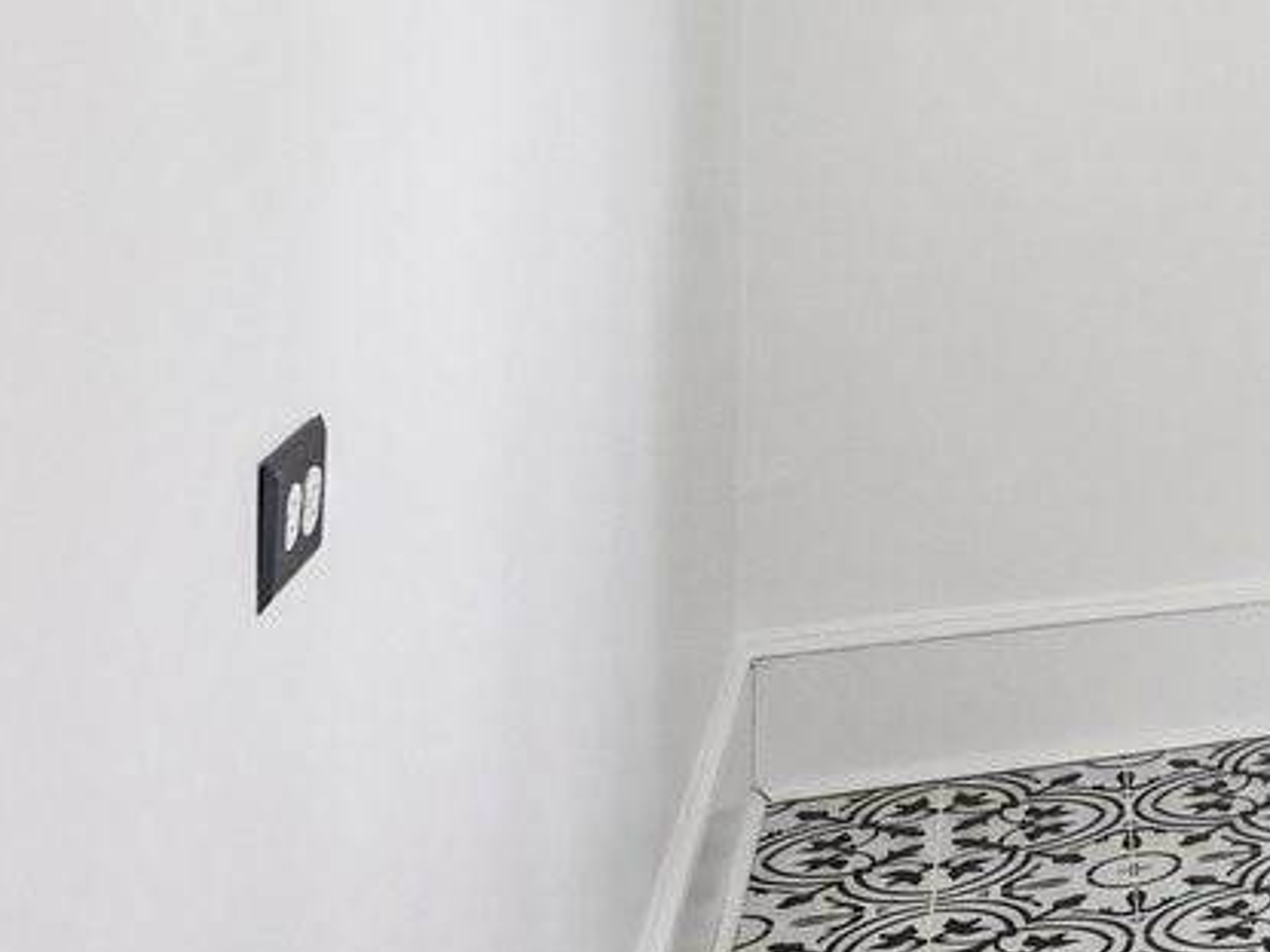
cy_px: -271
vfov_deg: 18.1
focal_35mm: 76
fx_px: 2787
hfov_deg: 17.3
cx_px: 2632
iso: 400
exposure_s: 1/50
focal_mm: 16
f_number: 8
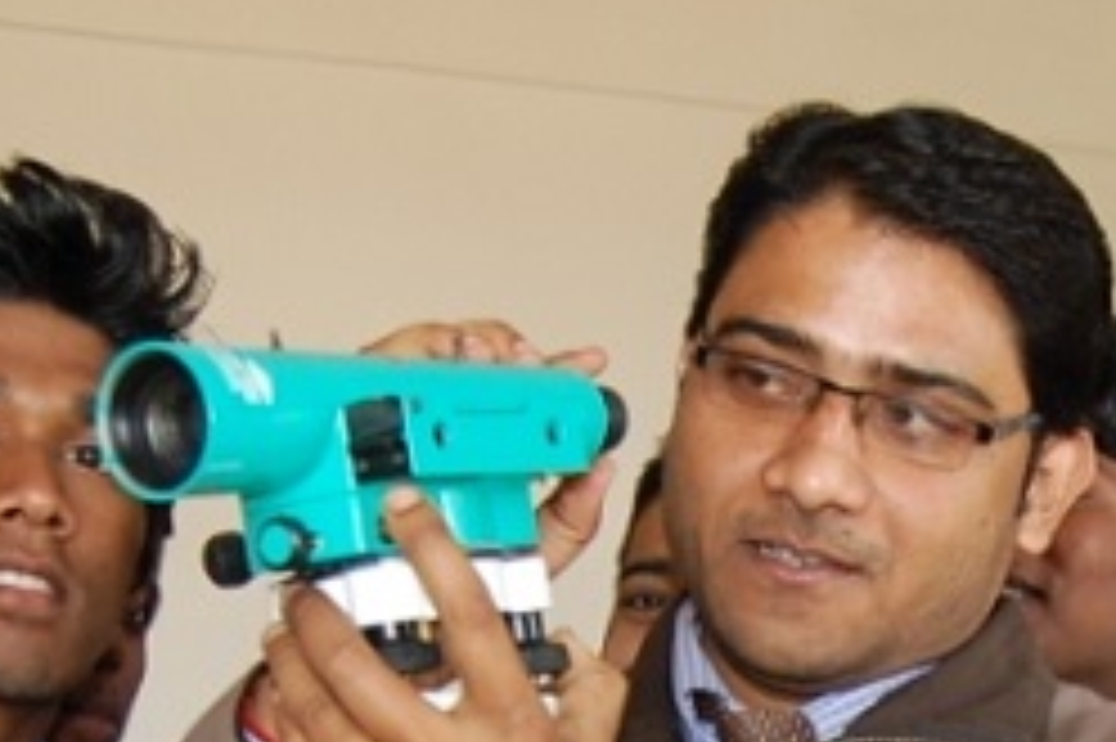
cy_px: 1070
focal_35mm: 109
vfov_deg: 12.0
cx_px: 994
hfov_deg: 18.5
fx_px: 3377
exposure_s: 1/60
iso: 400
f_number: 4
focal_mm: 20
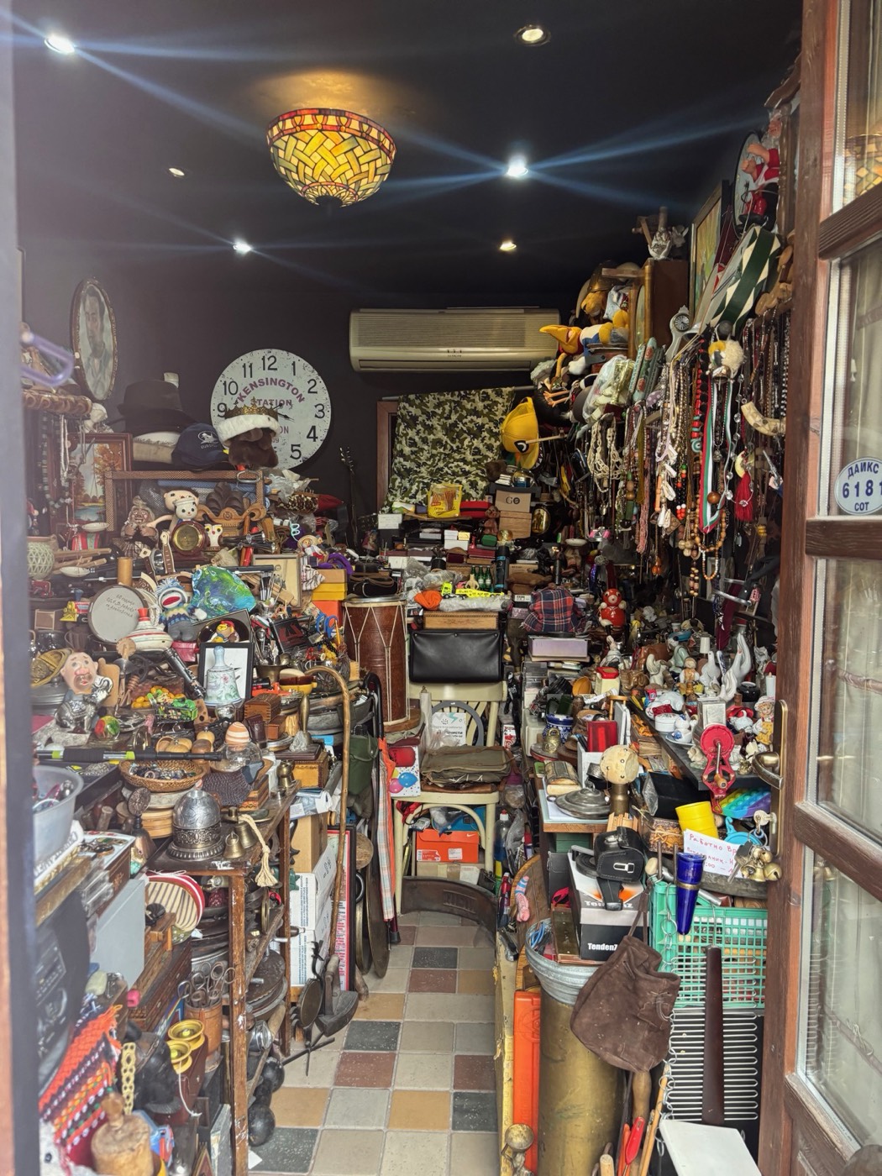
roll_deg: +0.1
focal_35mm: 26
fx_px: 883
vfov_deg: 67.3
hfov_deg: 53.1
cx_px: 441
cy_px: 588
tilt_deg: -4.3
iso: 125
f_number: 1.6
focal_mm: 5.96
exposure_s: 1/106
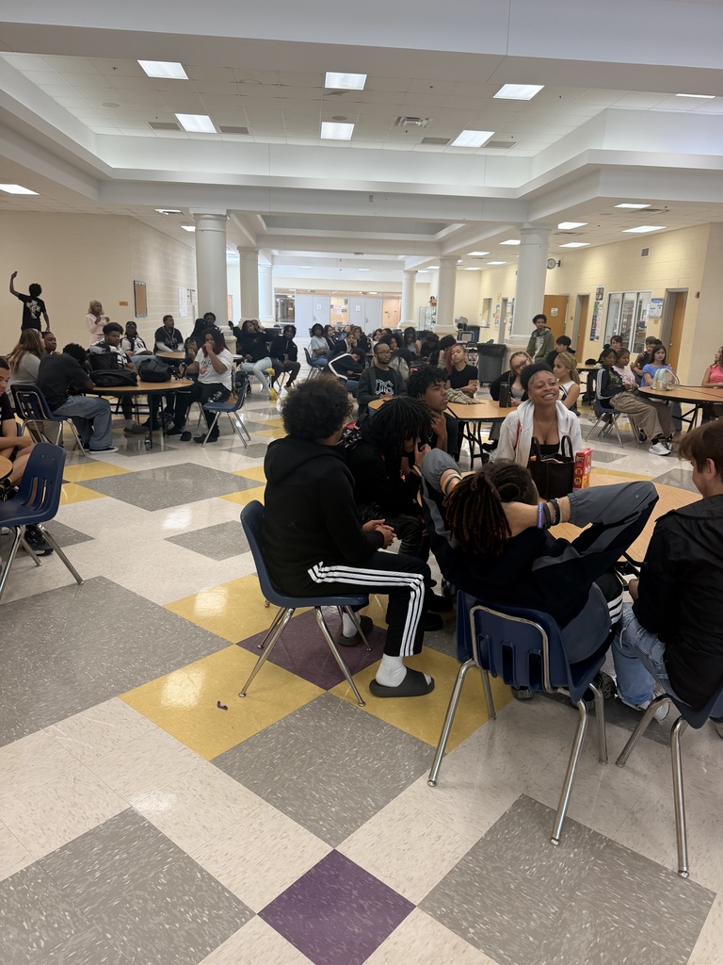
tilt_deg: -14.0
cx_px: 362
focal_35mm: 24
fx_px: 668
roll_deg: -1.8
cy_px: 482
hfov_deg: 56.8
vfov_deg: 71.6
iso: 200
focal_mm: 6.76
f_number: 1.78
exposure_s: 1/120
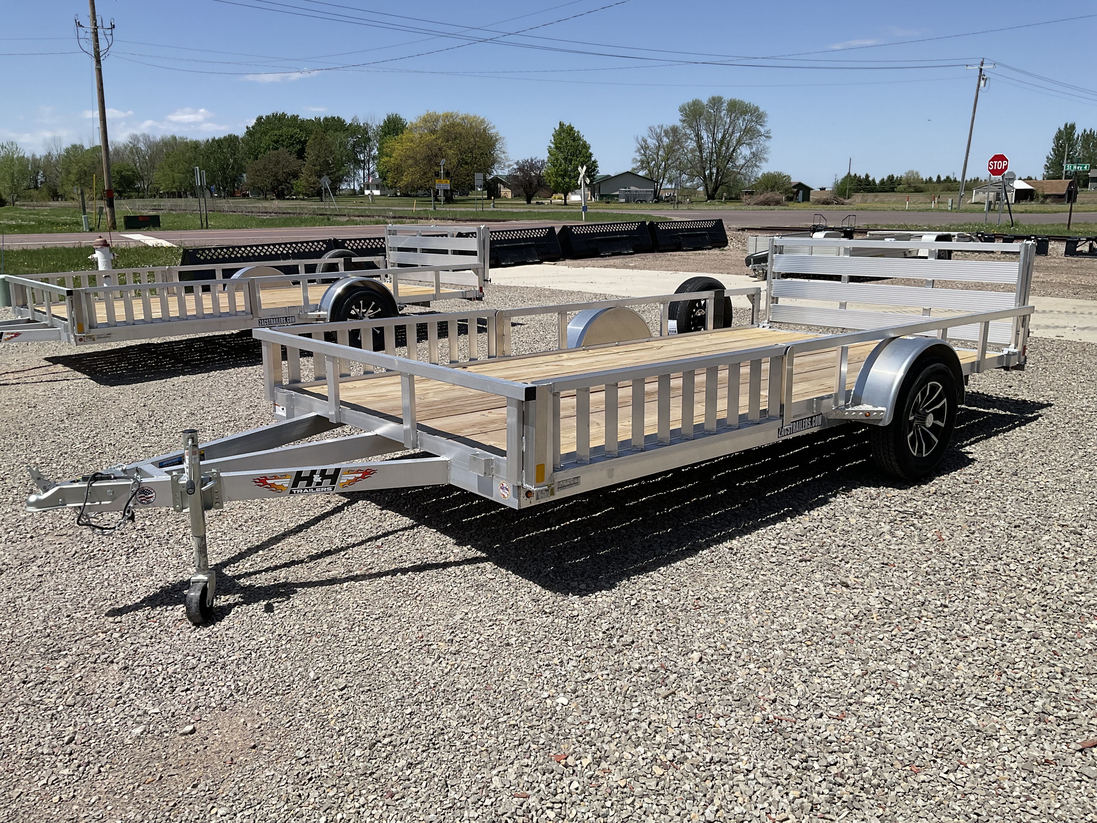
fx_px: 919
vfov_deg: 48.2
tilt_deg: -13.2
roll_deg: +0.1
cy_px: 412
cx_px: 548
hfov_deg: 61.7
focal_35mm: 29
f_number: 1.8
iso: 20
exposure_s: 1/3322
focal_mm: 3
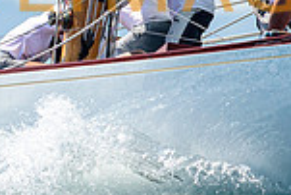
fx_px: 18617
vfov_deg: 0.6
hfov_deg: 0.9
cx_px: 85
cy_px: -28
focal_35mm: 2301
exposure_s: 1/3200
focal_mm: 400
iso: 400
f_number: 5
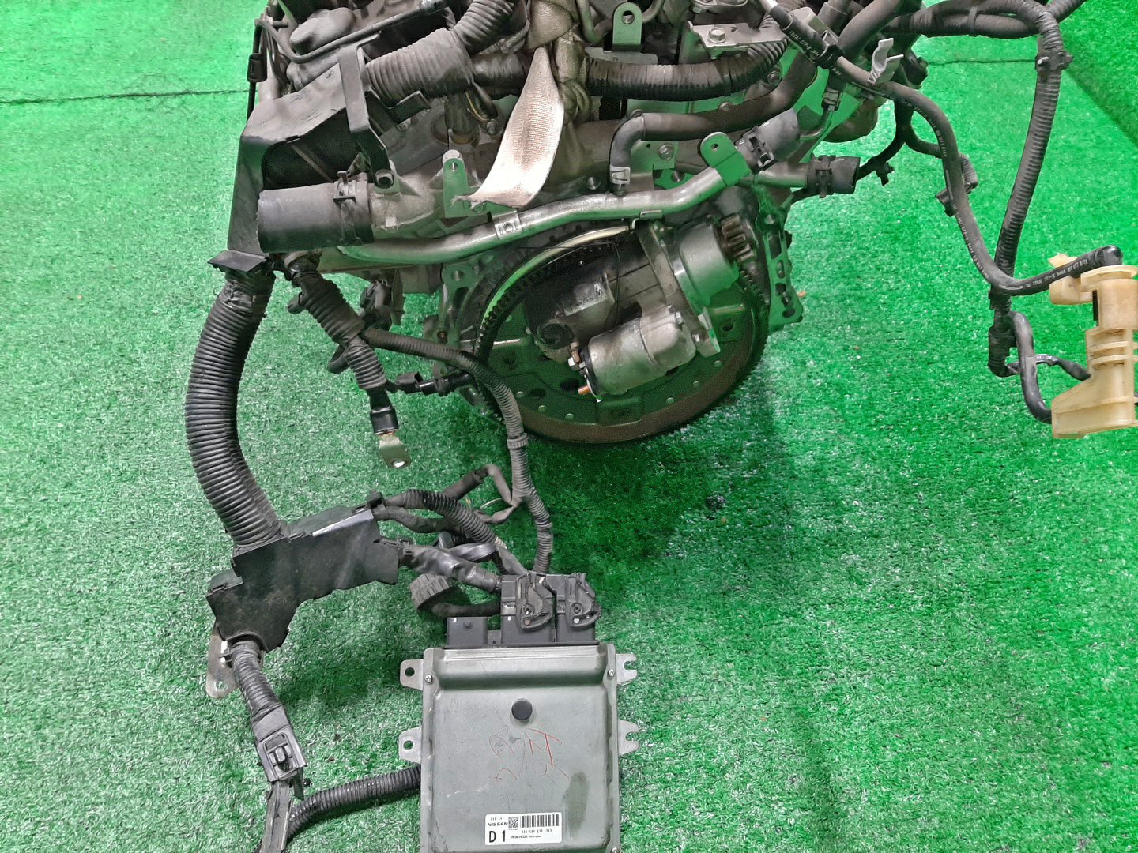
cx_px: 569
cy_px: 426
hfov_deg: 67.3
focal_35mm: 26
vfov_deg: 53.1
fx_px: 855
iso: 184
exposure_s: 1/33
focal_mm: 3.93
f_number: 1.7
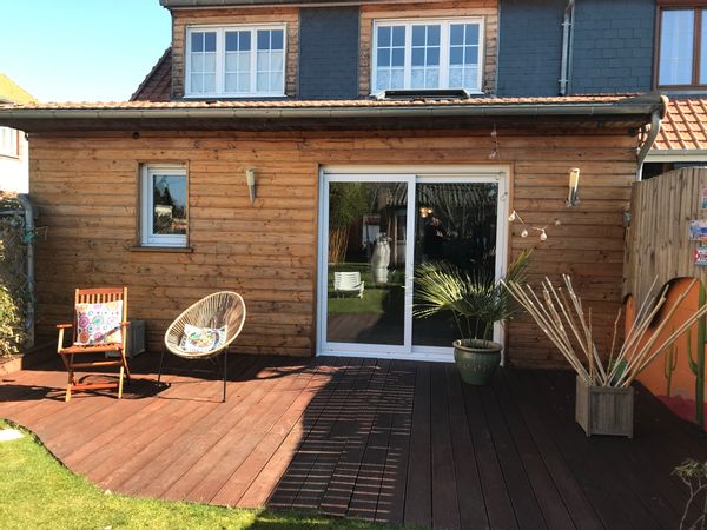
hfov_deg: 63.4
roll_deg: -1.2
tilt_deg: -1.8
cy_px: 265
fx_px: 572
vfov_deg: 49.7
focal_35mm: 28
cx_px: 354
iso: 20
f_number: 1.8
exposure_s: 1/507
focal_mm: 3.99
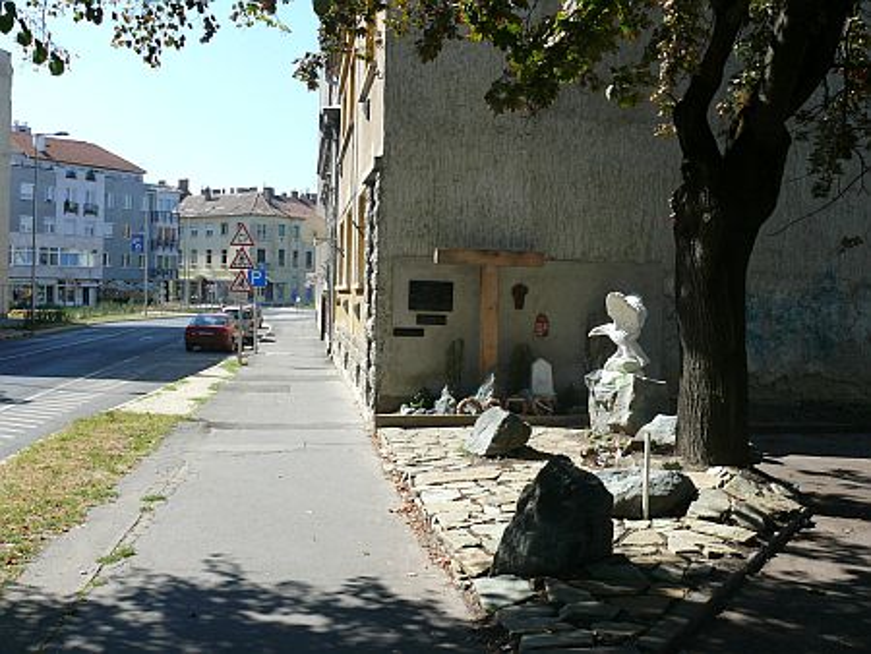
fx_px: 881
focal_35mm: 35
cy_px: 327
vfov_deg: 40.7
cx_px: 436
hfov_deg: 52.6
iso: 100
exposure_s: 1/320
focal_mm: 7.4
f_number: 5.6
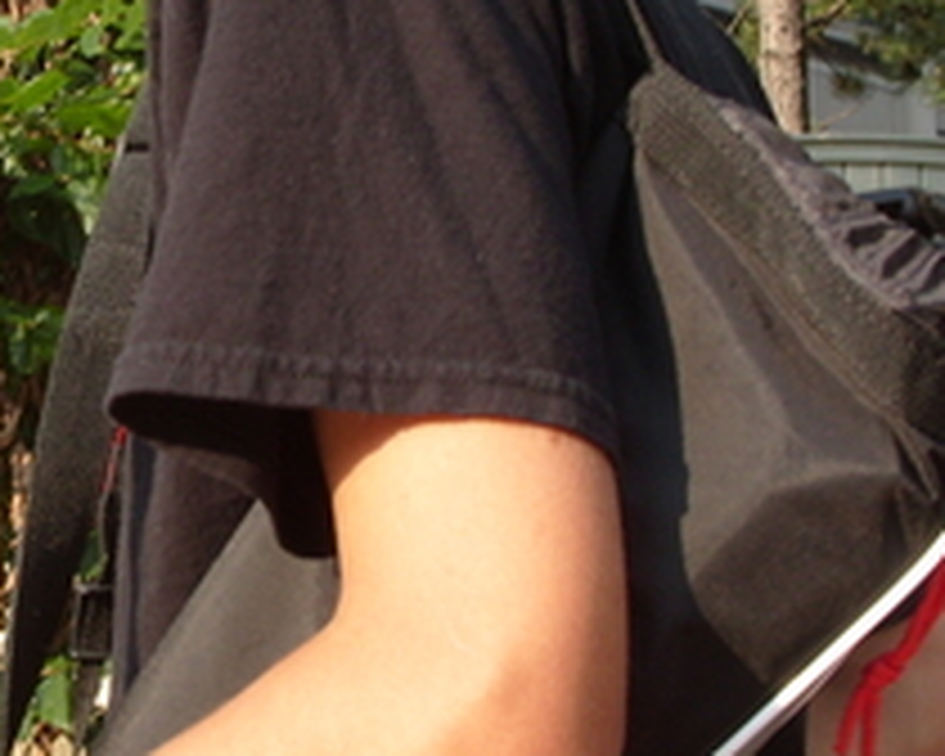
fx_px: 2909
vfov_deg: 14.7
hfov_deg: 17.8
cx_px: -99
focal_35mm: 104
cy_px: 184
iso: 80
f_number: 5.3
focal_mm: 7.8
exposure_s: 1/250
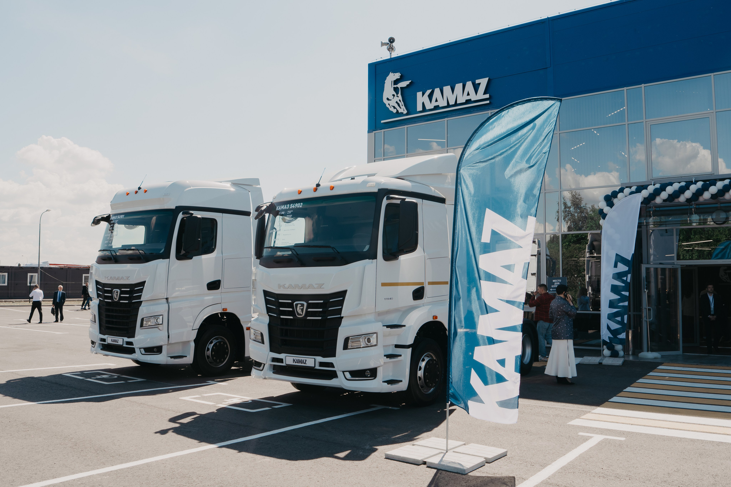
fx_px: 574
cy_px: 244
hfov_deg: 64.9
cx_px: 366
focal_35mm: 28
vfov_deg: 46.0
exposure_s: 1/125
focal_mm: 28
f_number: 14
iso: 160
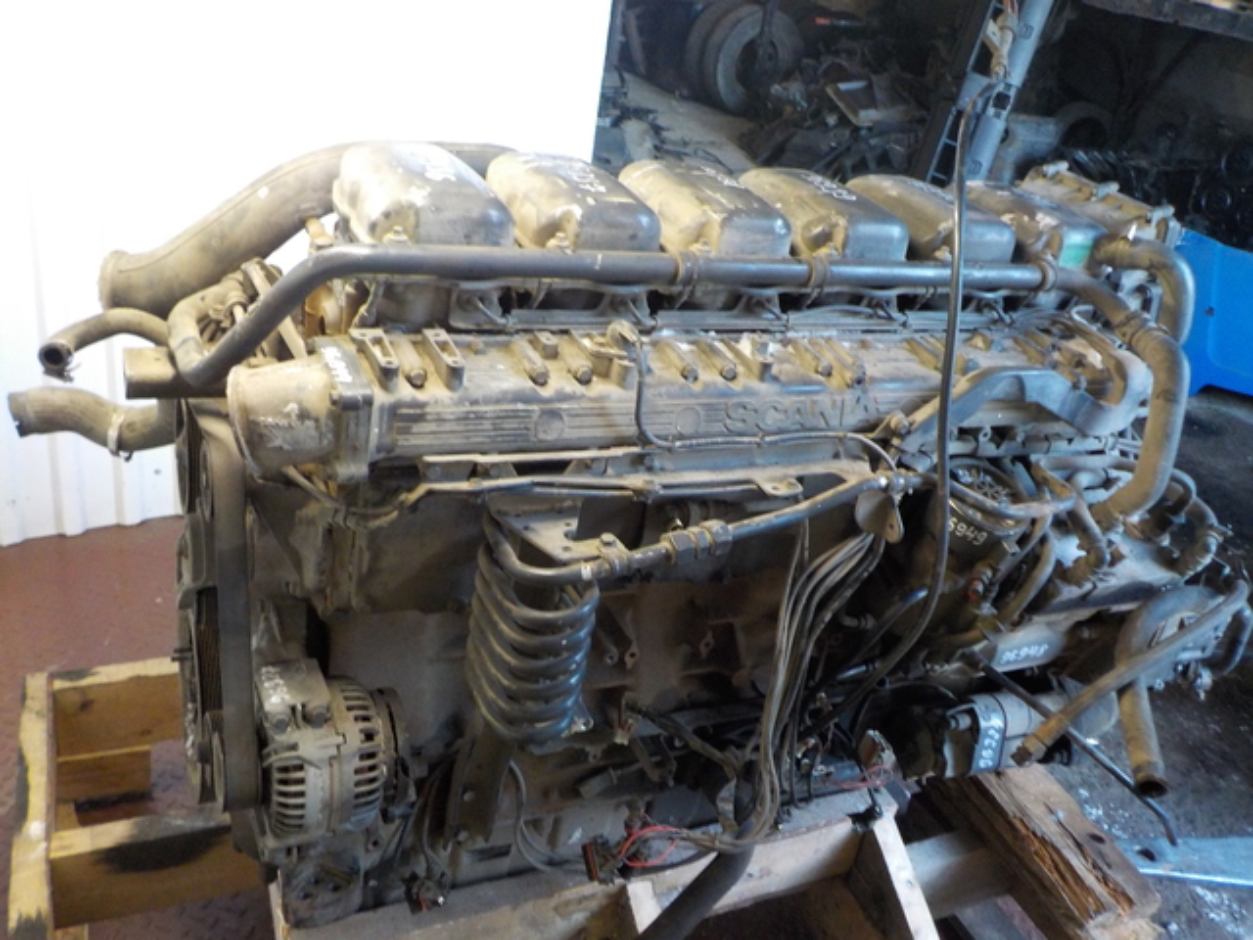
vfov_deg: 46.8
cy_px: 470
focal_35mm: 30
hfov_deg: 60.0
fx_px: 1086
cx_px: 626
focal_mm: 4.1
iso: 400
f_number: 3.3
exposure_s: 1/30
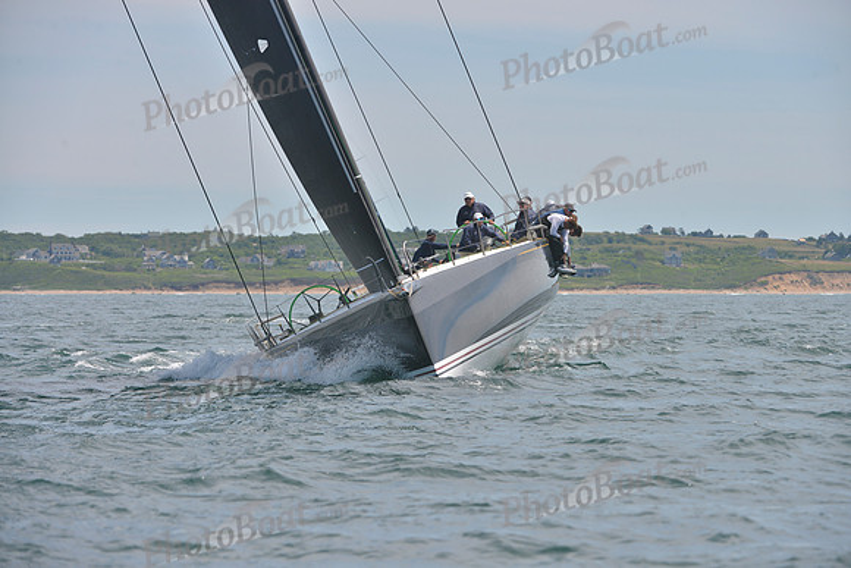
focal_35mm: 240
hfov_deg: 8.6
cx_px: 426
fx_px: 5674
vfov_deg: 5.7
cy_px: 284
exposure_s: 1/800
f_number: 9
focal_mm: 240
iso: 280
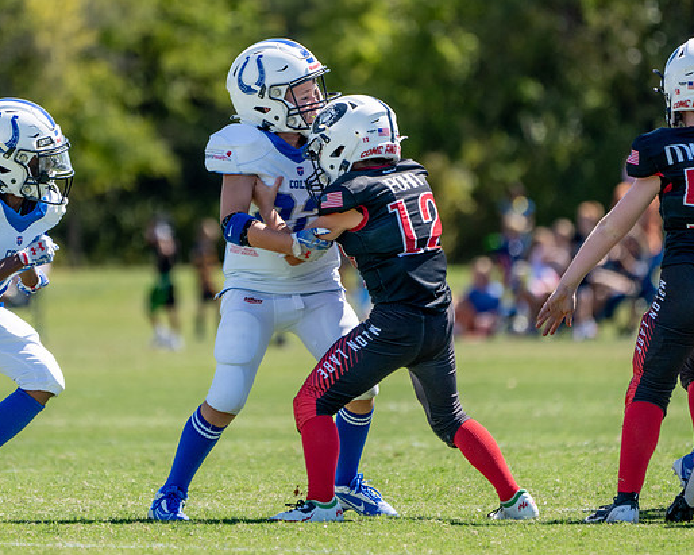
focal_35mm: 669
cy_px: 216
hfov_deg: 2.9
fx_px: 13738
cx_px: 295
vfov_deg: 2.3
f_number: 5.6
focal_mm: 400
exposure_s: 1/1250
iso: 320
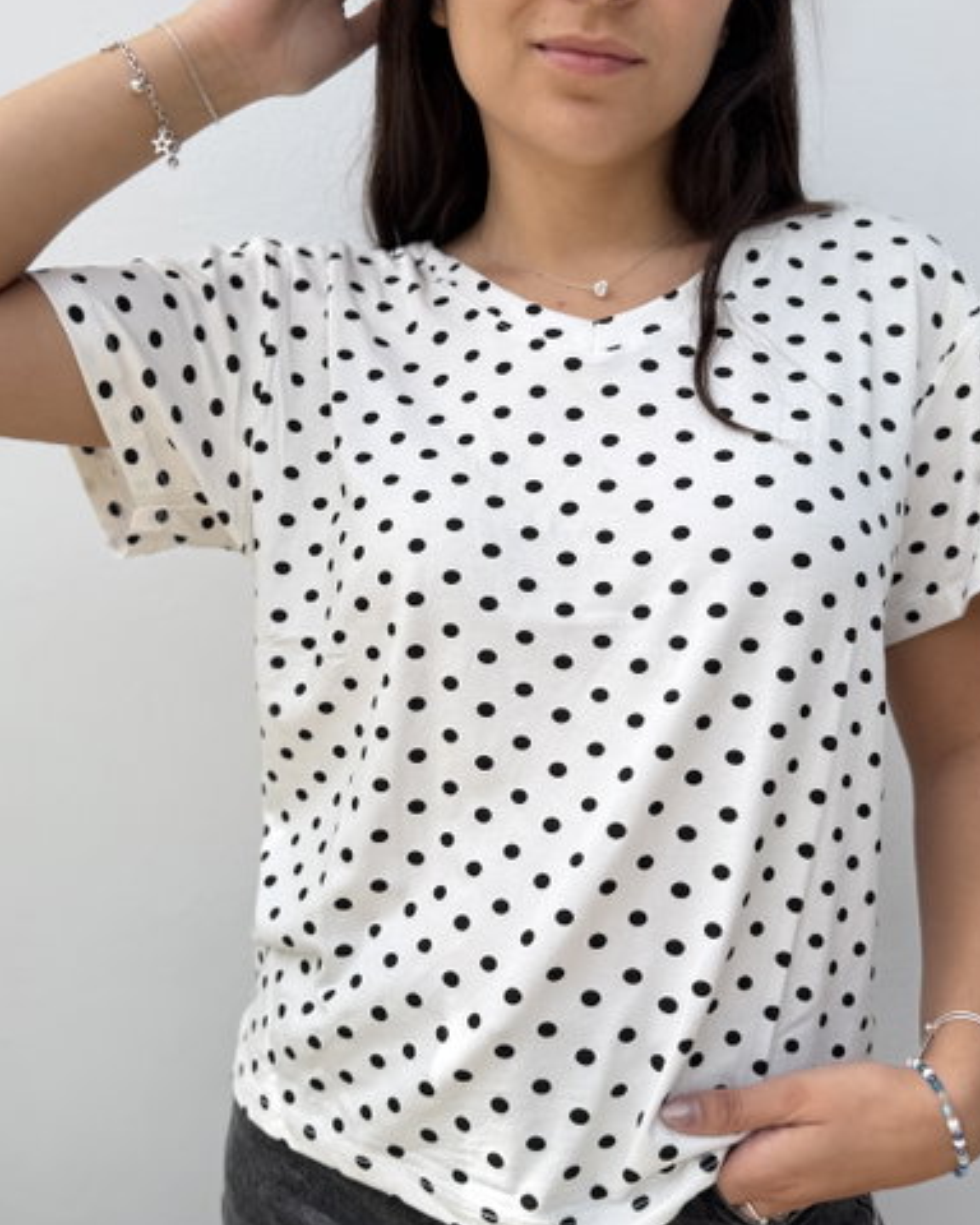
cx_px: 505
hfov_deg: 54.9
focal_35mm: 26
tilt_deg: -8.6
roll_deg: +2.8
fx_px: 943
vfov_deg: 66.0
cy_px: 605
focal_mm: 6.76
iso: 80
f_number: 1.78
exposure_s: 1/2525
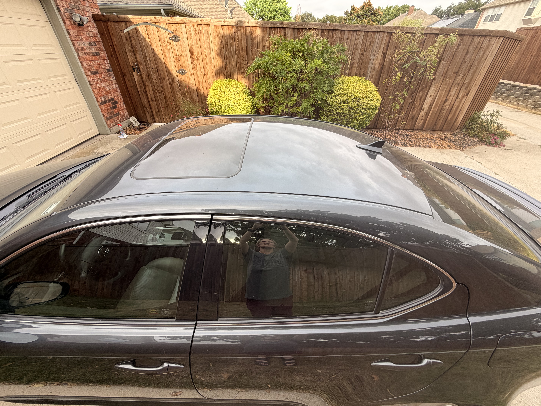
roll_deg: -1.0
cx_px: 270
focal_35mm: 14
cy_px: 203
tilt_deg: -34.1
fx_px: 219
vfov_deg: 85.7
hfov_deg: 102.1
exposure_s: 1/121
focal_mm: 2.22
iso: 64
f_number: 2.2
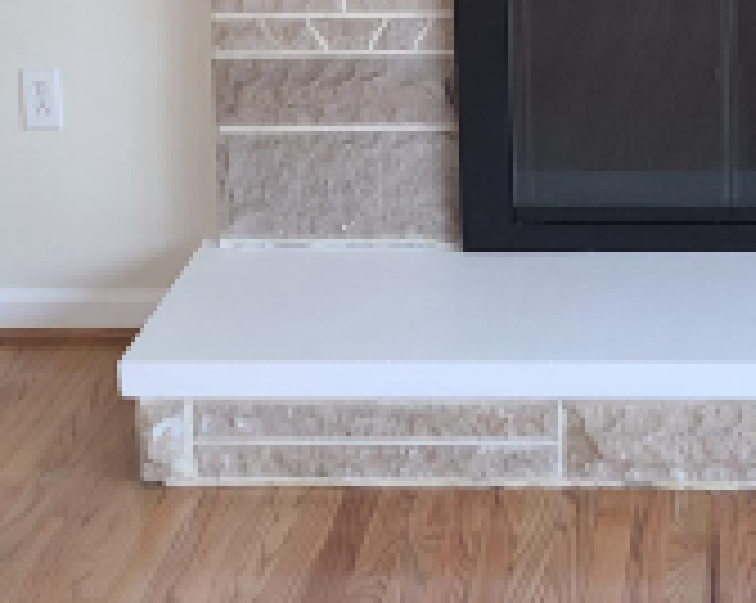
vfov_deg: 14.6
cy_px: -166
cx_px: 650
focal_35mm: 101
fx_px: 2257
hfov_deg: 18.8
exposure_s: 1/60
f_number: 1.8
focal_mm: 5.4
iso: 64
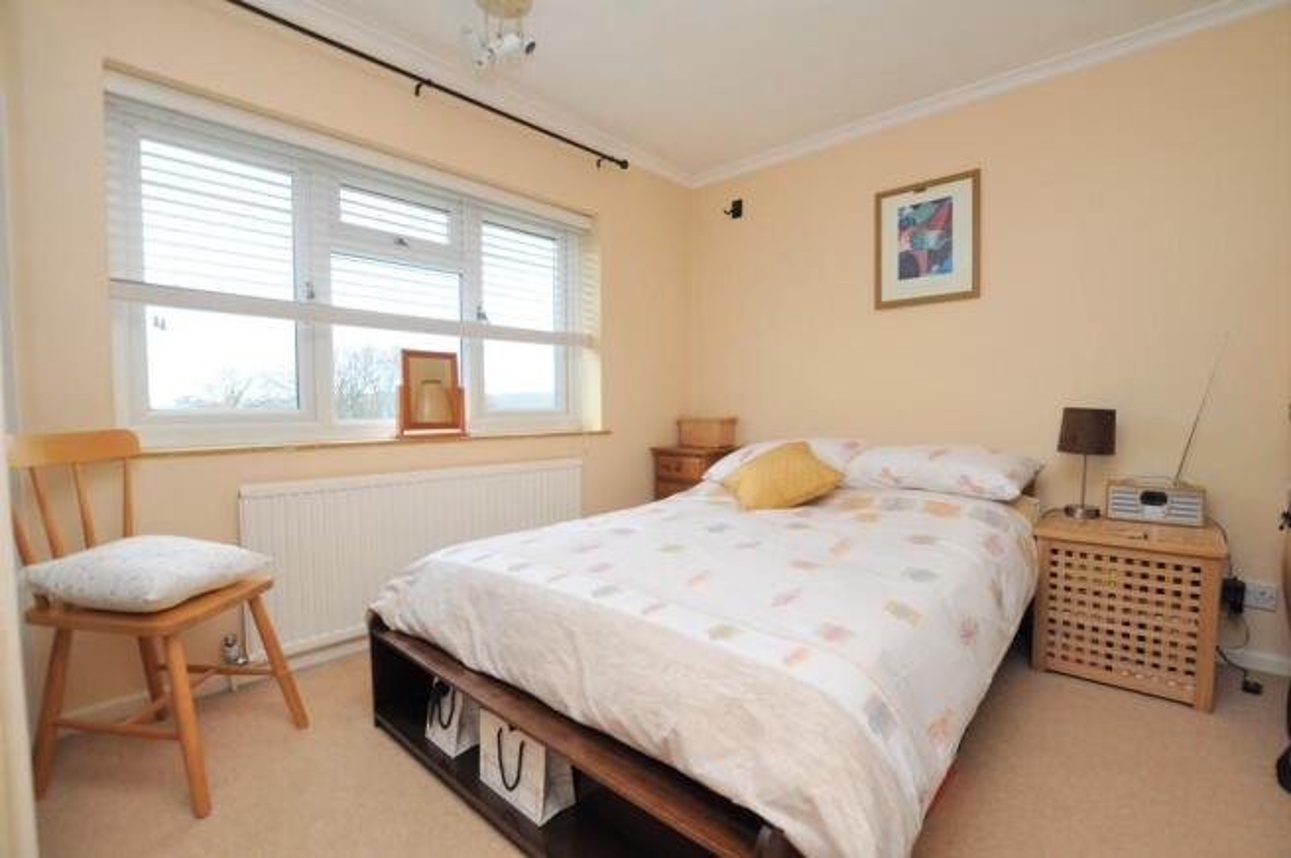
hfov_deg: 100.4
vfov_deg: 77.2
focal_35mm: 15
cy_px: 429
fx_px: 537
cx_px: 646
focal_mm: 10
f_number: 4.5
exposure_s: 1/80
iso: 400
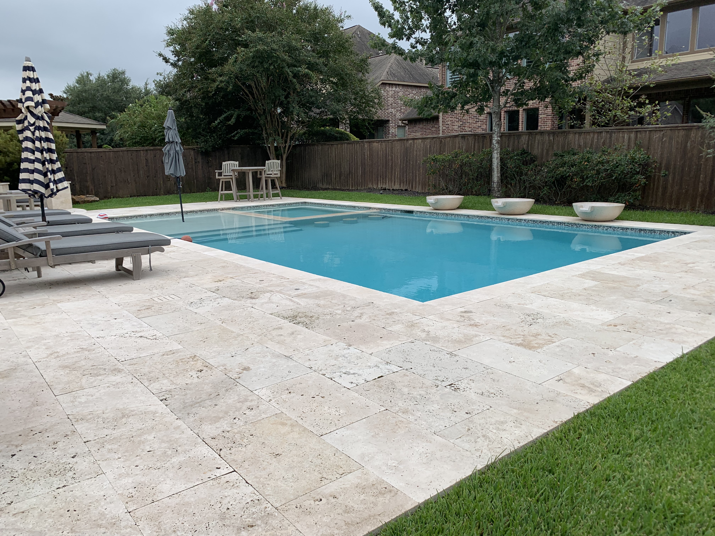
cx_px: 358
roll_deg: +2.6
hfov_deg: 67.3
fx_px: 537
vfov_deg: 53.1
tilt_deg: -10.6
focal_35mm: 26
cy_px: 268
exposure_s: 1/1661
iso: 25
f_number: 1.8
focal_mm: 4.25
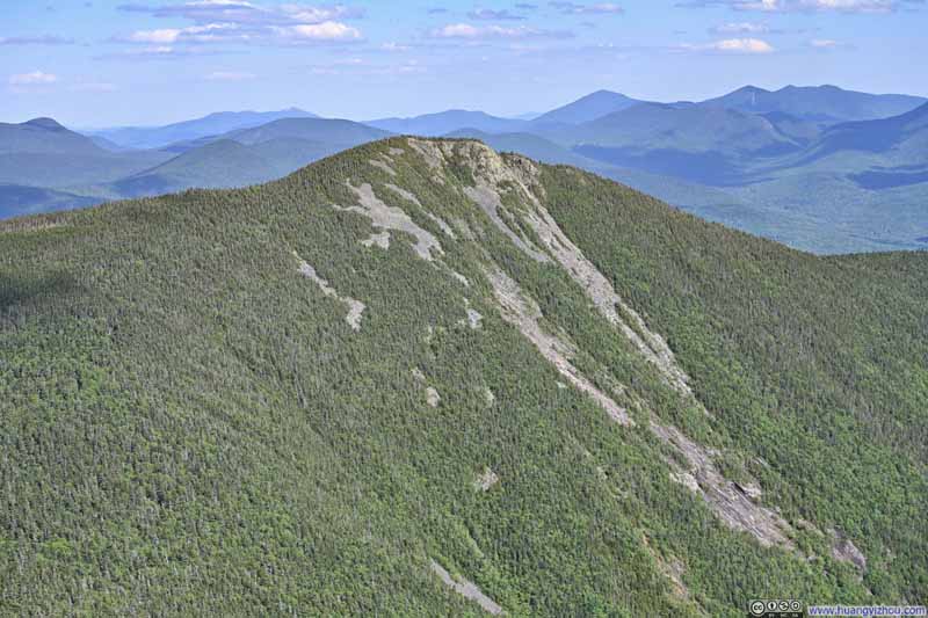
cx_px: 464
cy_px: 309
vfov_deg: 20.3
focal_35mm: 67
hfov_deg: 30.1
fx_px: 1727
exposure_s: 1/400
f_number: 5.6
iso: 64
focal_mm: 67
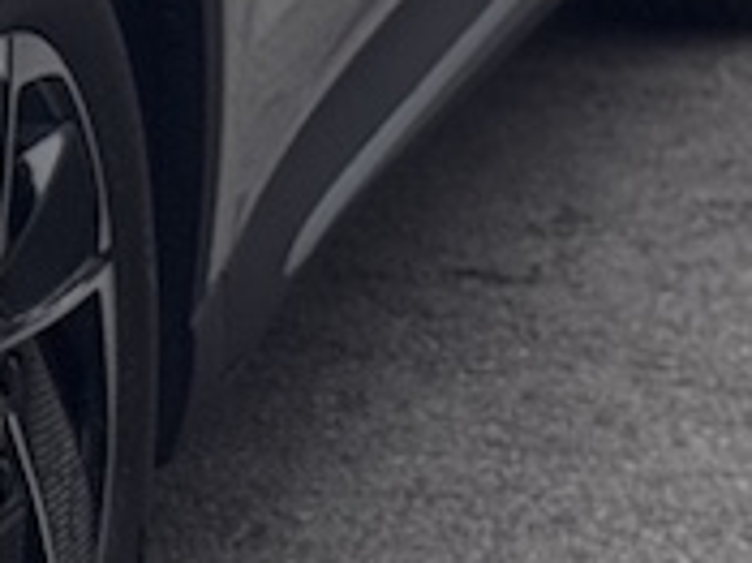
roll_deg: -1.5
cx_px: -1018
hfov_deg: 6.8
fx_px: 5970
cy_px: -155
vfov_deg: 5.4
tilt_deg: -7.4
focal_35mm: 275
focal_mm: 6.76
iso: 64
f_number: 1.78
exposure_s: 1/1076
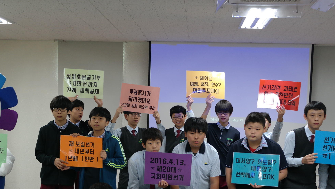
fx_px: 506
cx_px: 169
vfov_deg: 20.9
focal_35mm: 57
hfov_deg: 36.6
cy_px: 145
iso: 400
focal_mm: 24
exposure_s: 1/50
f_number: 3.5
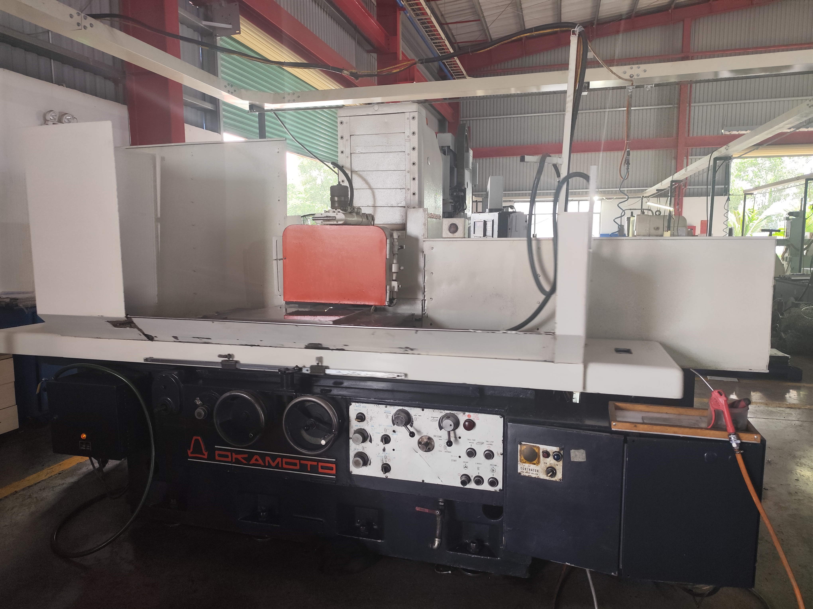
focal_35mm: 23
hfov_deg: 73.9
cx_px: 406
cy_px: 304
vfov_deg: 58.9
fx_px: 540
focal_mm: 6.14
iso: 250
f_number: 1.65
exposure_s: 1/50
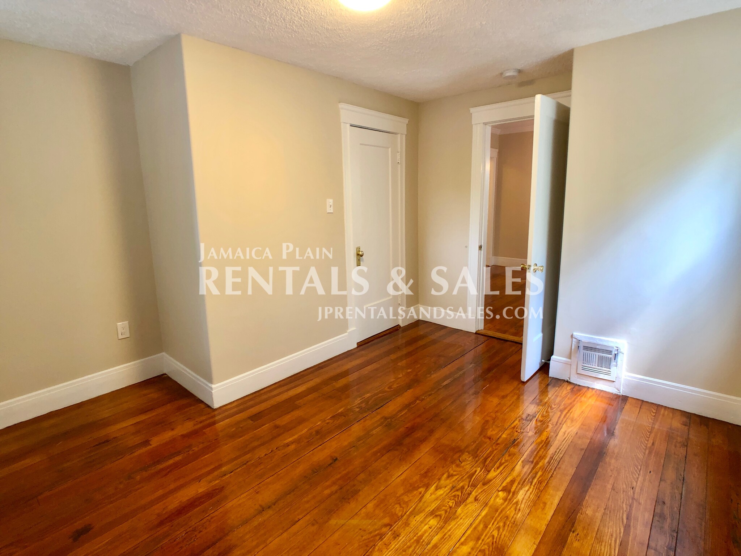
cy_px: 278
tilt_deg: -10.3
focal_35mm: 28
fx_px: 599
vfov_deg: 49.7
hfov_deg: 63.4
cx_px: 370
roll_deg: +1.9
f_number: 1.8
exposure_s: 1/30
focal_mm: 3.99
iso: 50
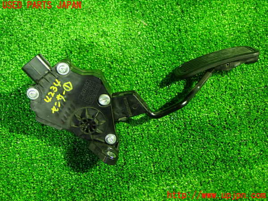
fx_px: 341
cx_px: 134
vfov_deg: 32.9
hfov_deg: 42.9
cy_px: 100
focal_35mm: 44
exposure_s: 1/13
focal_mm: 7.84
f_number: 2.9
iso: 800
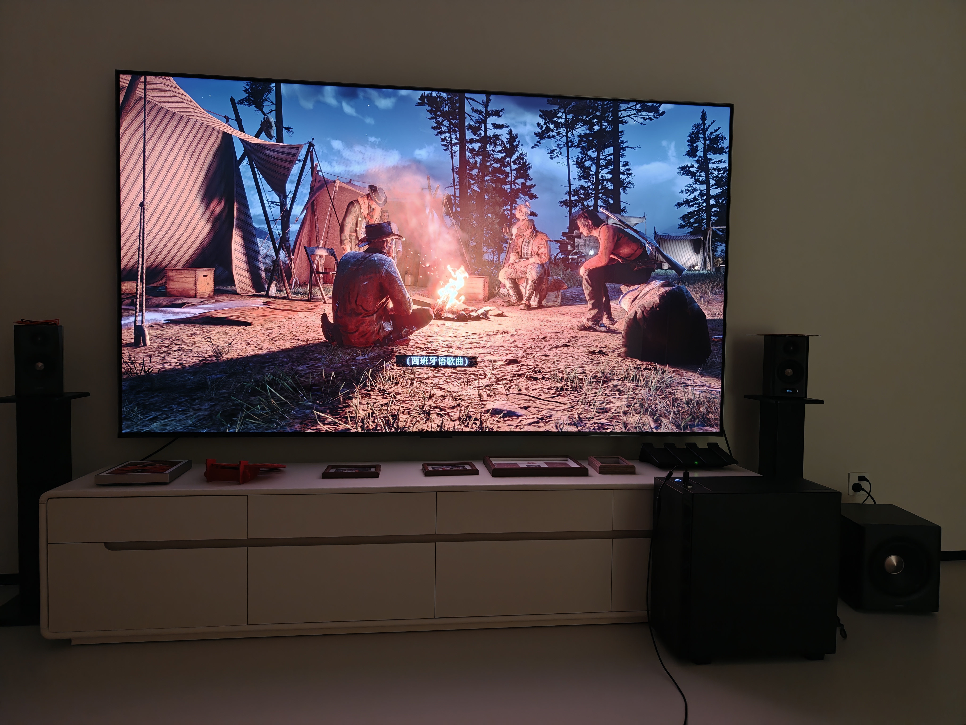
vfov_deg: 58.9
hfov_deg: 73.9
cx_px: 483
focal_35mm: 23
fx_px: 642
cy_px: 362
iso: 1250
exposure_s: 1/50
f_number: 1.8
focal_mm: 8.67
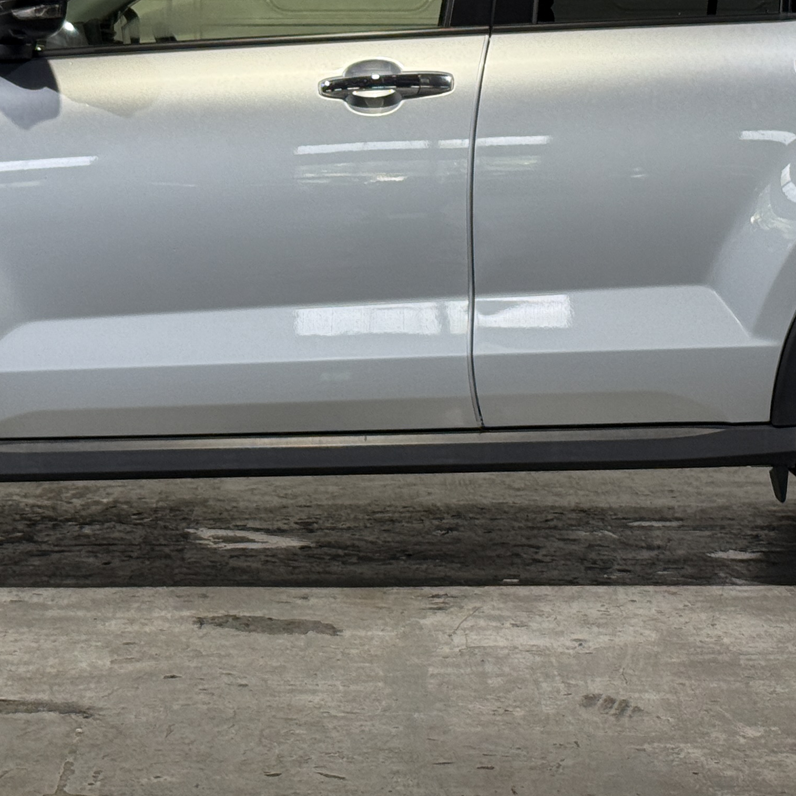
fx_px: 2940
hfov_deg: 15.4
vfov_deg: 15.3
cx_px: 352
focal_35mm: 113
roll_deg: +0.1
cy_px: 133
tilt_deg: +0.2
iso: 64
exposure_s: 1/60
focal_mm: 6.76
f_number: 1.78
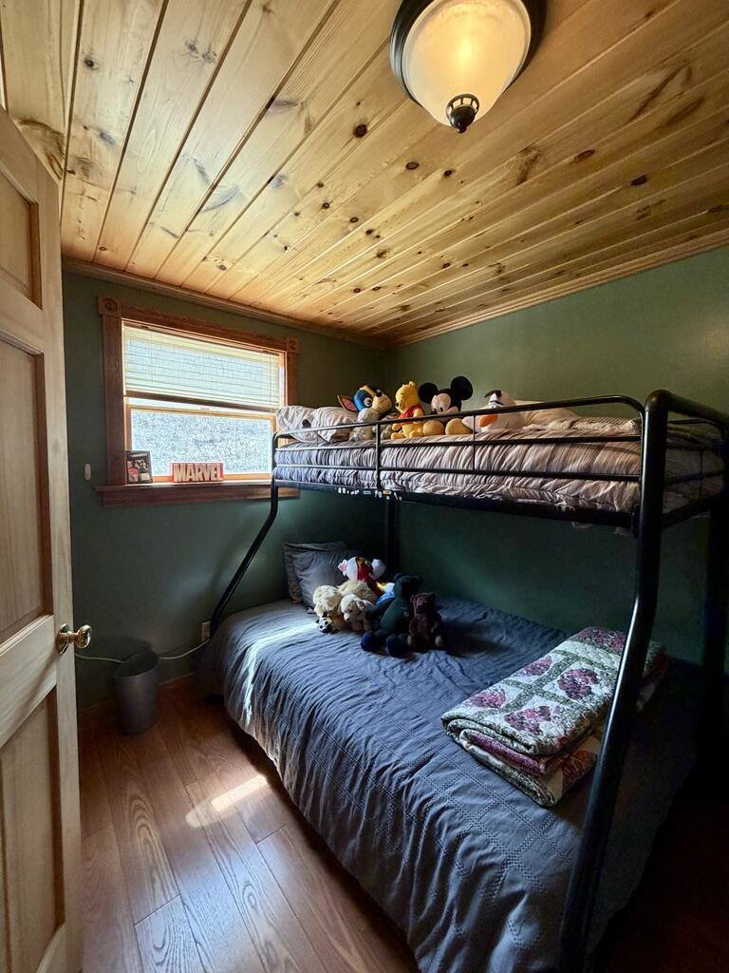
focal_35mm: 14
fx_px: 393
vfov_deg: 102.1
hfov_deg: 85.7
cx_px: 364
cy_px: 486
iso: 320
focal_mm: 2.22
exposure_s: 1/60
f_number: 2.2
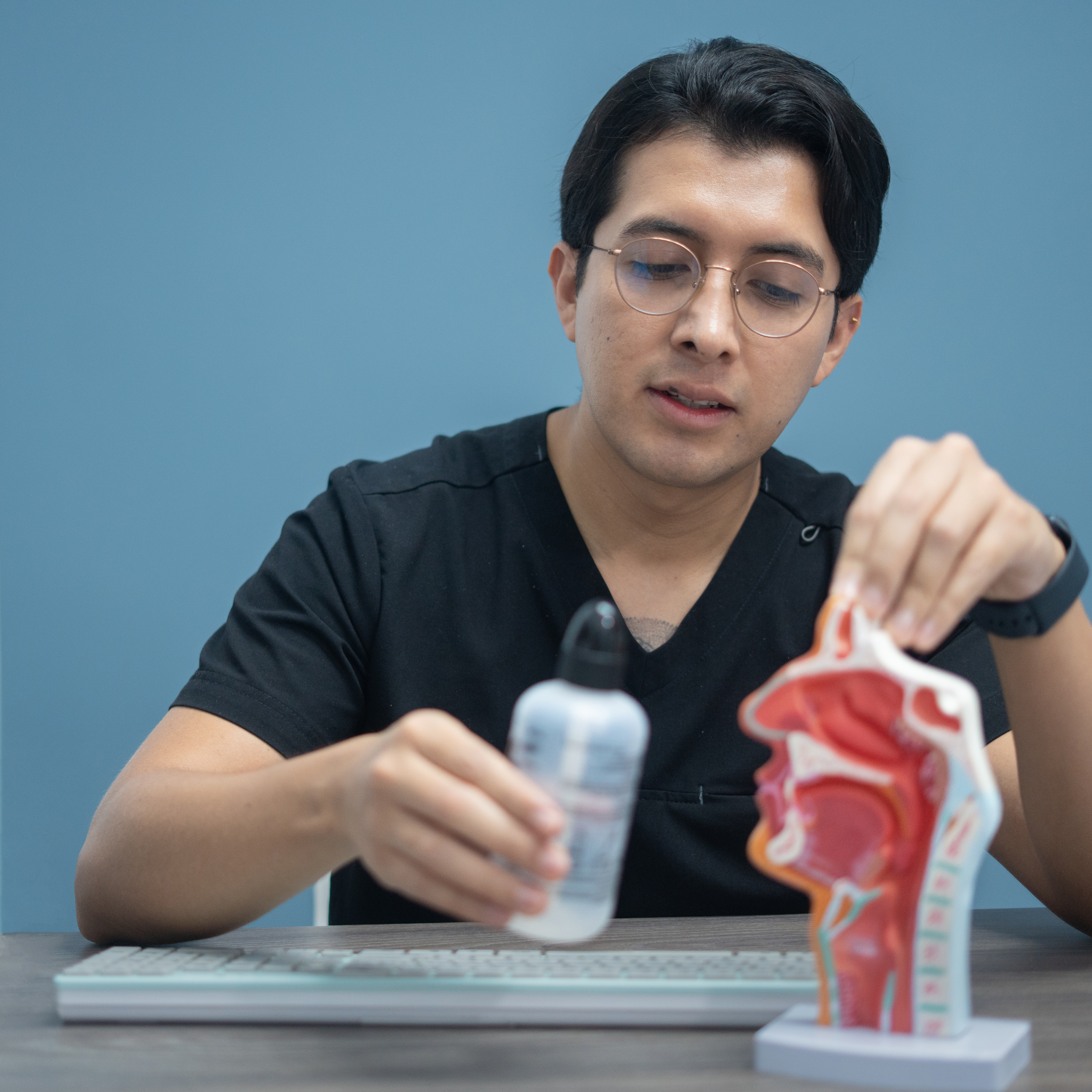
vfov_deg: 26.9
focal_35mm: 64
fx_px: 2284
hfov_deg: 26.9
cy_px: 547
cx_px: 462
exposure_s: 1/400
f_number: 1.8
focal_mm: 50
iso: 1250
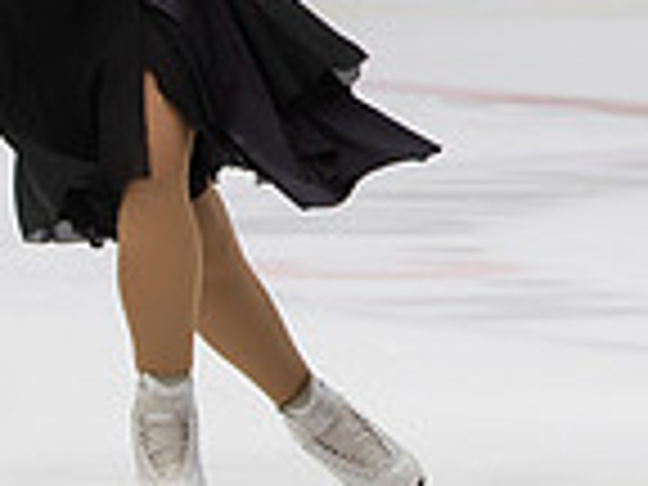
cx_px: 696
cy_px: -343
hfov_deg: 4.3
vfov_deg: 3.2
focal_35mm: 464
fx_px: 8686
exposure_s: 1/250
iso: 800
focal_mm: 70
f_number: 3.5
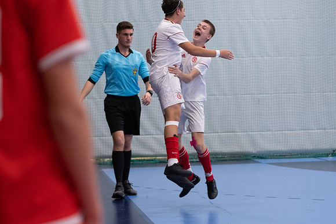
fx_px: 1204
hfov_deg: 15.9
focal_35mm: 129
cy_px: 112
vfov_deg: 10.6
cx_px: 168
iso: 2800
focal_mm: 82
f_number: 3.2
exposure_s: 1/400
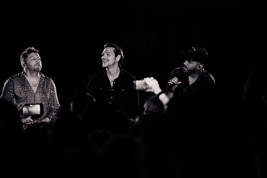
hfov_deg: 9.1
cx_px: 113
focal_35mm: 226
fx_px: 1673
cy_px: 82
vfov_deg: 6.1
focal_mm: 180
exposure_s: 1/250
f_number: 3.5
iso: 640
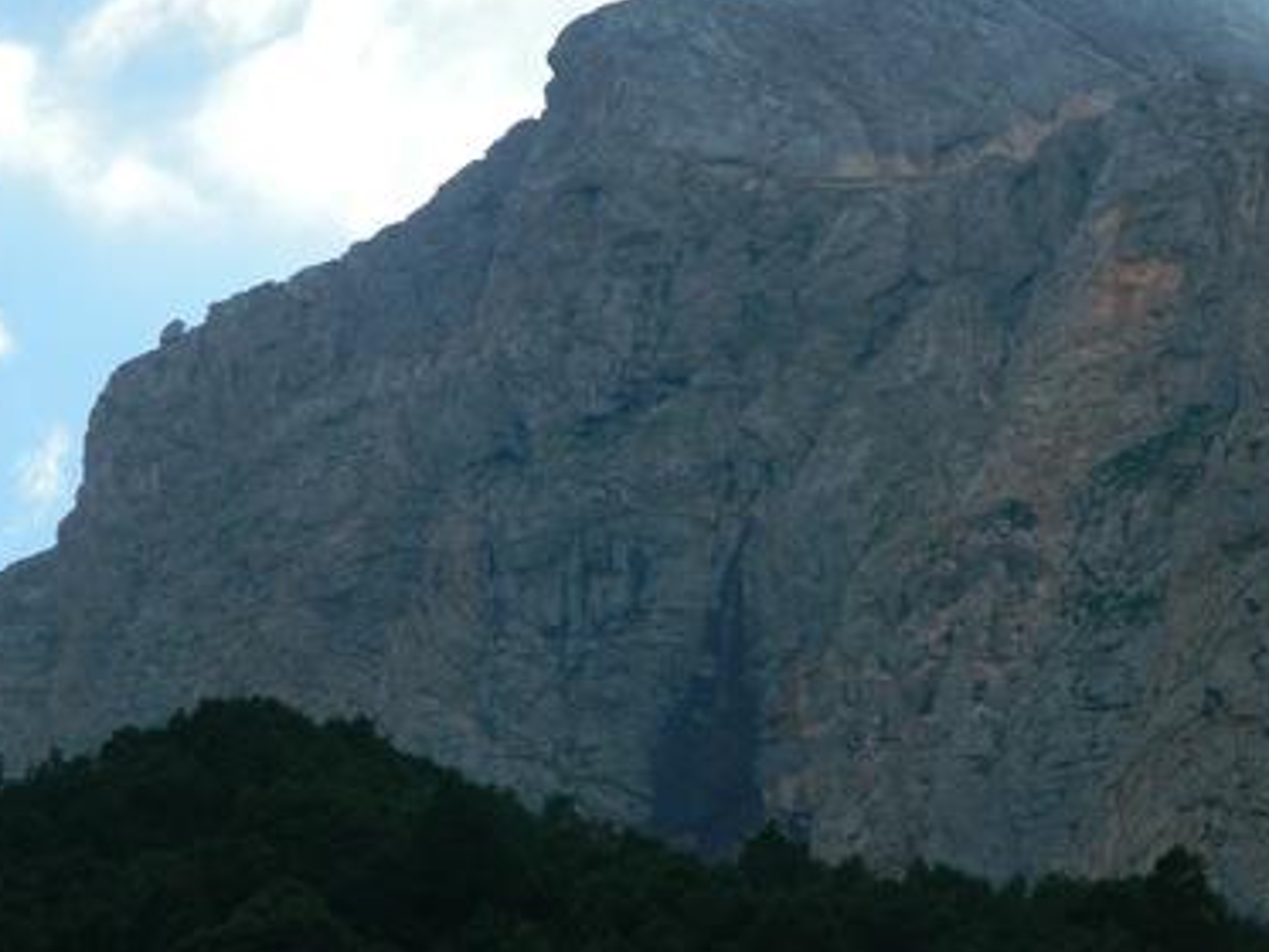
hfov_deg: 11.9
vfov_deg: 8.9
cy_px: 422
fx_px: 6087
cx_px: 493
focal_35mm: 166
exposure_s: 1/500
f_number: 4.7
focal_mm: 23.2
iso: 80
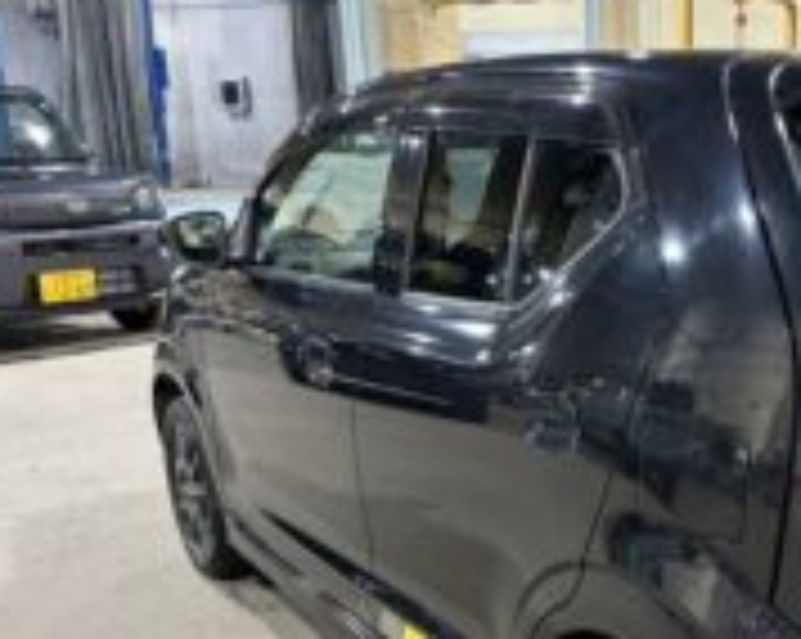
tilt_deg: -16.3
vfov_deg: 29.7
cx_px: 760
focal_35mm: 50
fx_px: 1184
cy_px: 488
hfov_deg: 34.7
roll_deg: -0.1
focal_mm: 5.96
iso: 320
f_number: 1.6
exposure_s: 1/50
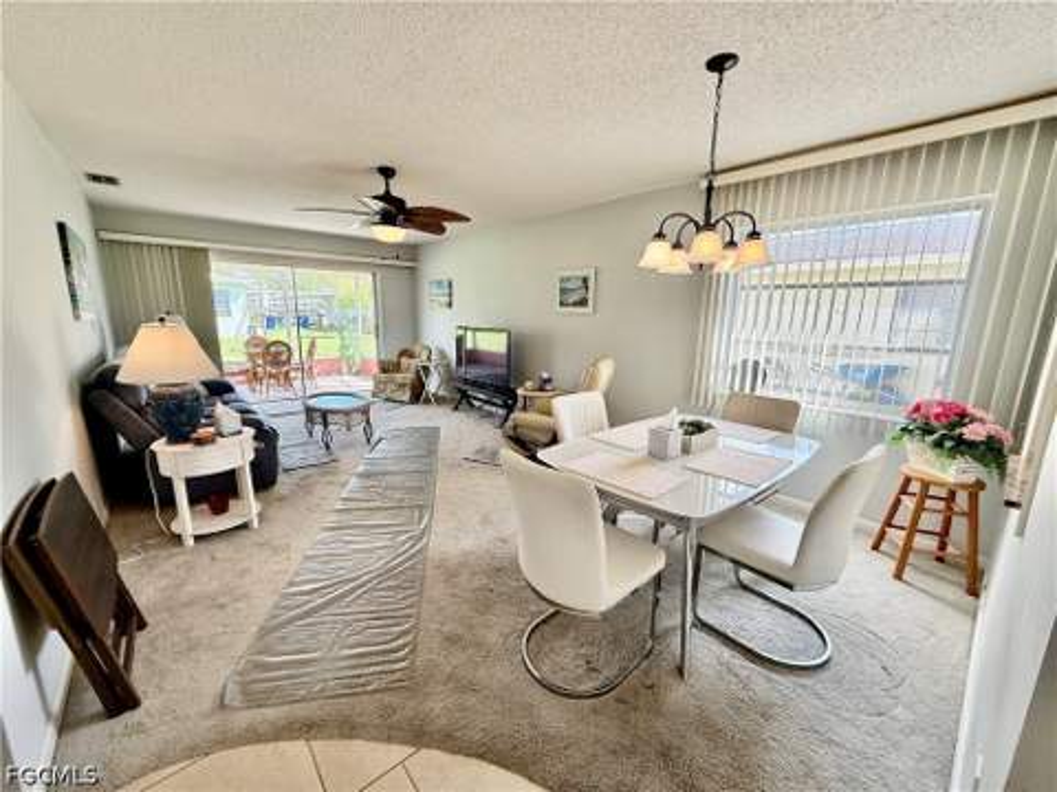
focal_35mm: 14
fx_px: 427
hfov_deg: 102.1
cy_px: 396
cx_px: 528
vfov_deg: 85.7
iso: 64
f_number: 2.2
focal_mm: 2.22
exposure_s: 1/120
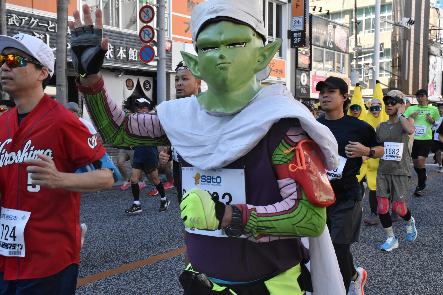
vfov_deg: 32.2
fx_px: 511
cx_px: 218
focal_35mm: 42
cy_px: 146
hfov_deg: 46.9
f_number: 13
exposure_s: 1/640
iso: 2500
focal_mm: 27
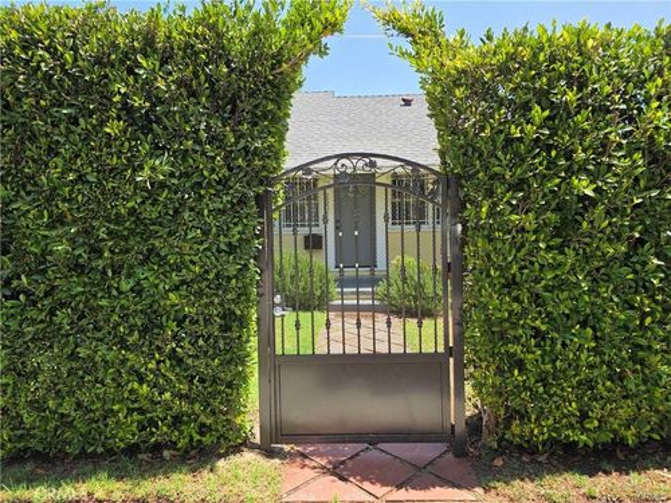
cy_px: 252
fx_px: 446
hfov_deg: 73.9
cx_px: 336
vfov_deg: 58.9
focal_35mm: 23
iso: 80
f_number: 1.7
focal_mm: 6.3
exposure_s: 1/1989
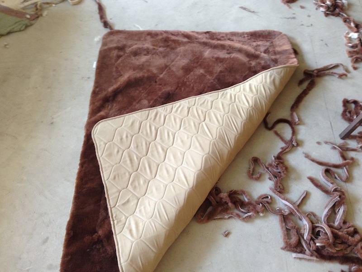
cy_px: 136
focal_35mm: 33
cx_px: 181
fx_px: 345
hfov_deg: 55.4
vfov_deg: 42.9
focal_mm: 4.12
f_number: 2.4
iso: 125
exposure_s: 1/20
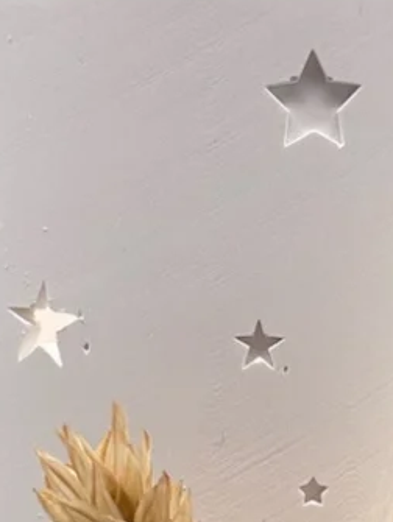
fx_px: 2342
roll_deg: +0.6
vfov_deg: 12.4
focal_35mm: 155
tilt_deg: -16.8
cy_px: 662
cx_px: 282
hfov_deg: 9.6
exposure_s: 1/565
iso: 50
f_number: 1.6
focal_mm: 5.96
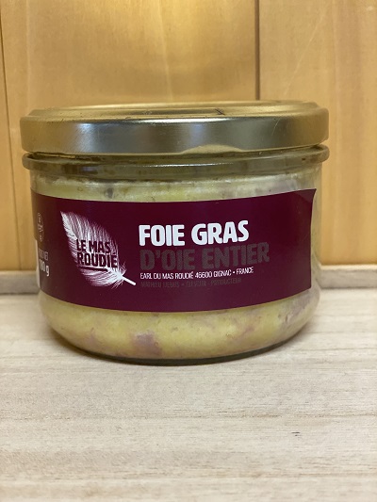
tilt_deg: -12.3
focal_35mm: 52
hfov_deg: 28.0
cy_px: 251
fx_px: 755
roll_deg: +0.5
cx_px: 188
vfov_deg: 36.8
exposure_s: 1/50
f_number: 2
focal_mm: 6
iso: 125
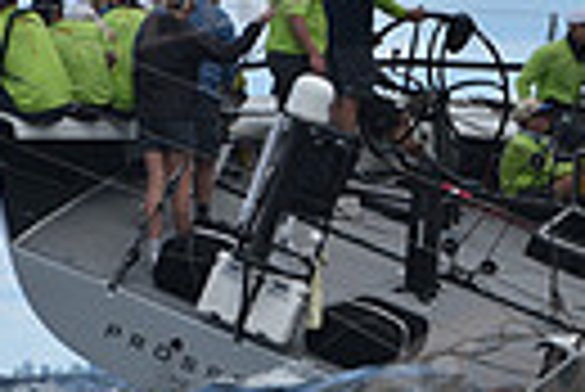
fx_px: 14462
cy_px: 101
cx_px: 999
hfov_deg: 2.3
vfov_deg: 1.6
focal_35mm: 889
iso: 250
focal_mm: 200
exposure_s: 1/1000
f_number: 9
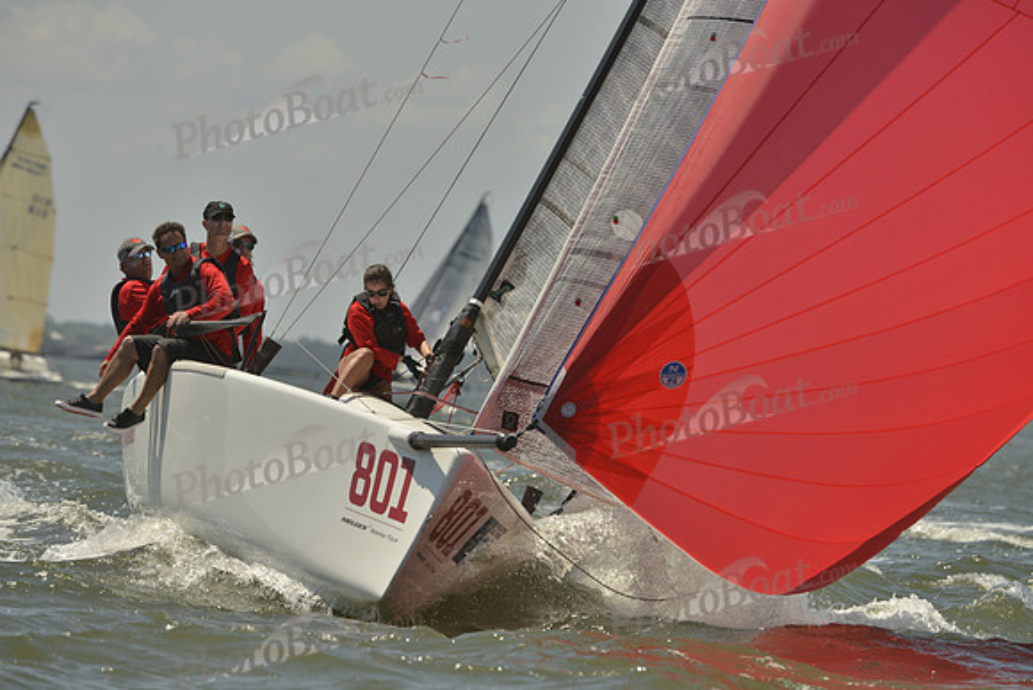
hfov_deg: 5.4
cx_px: 516
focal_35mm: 380
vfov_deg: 3.6
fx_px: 10906
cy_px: 345
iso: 280
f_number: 9
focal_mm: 380
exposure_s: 1/1250
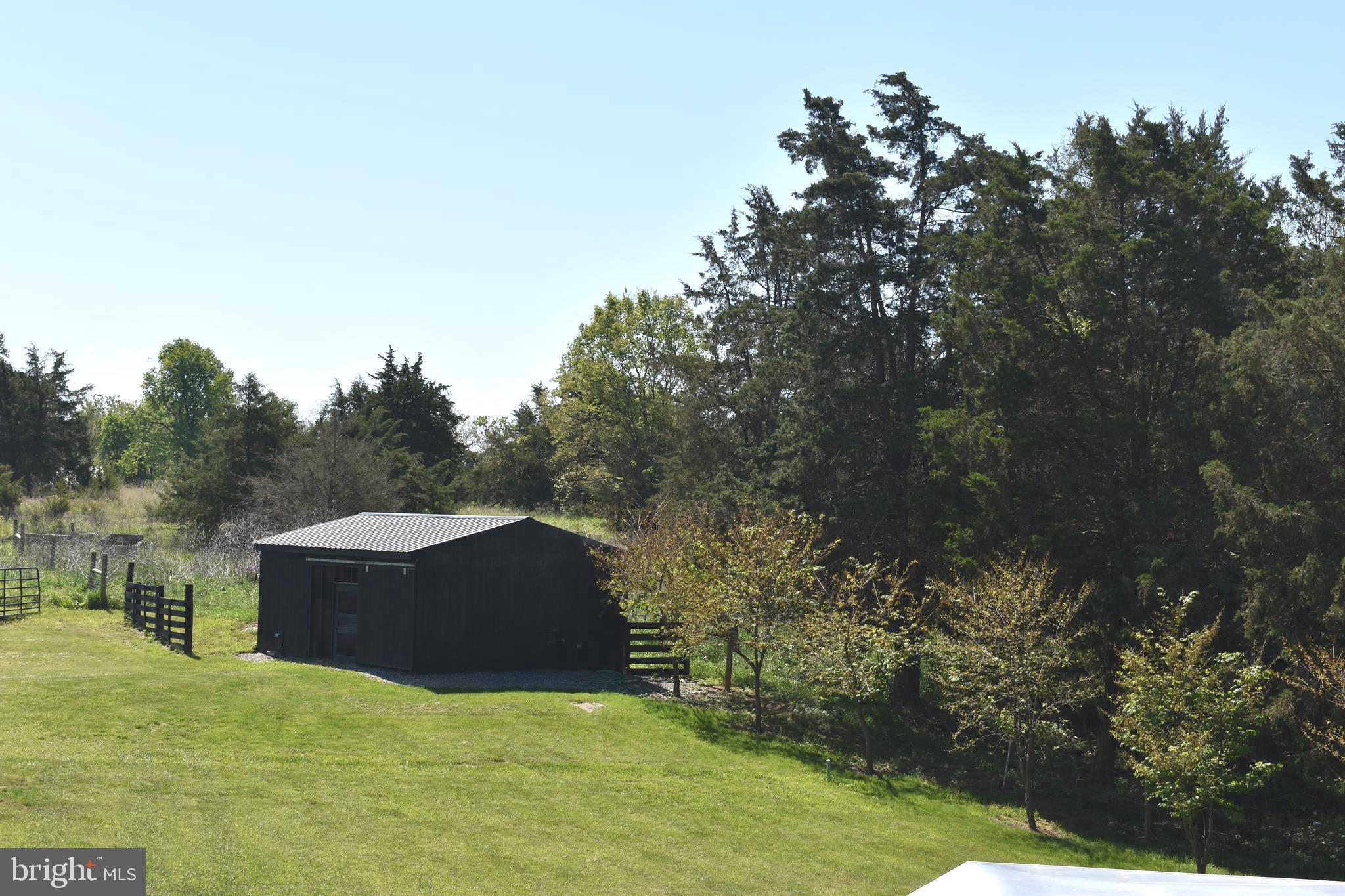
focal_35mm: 57
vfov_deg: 23.8
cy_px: 448
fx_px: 2129
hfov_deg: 35.1
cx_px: 672
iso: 100
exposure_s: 1/200
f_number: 10
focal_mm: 38
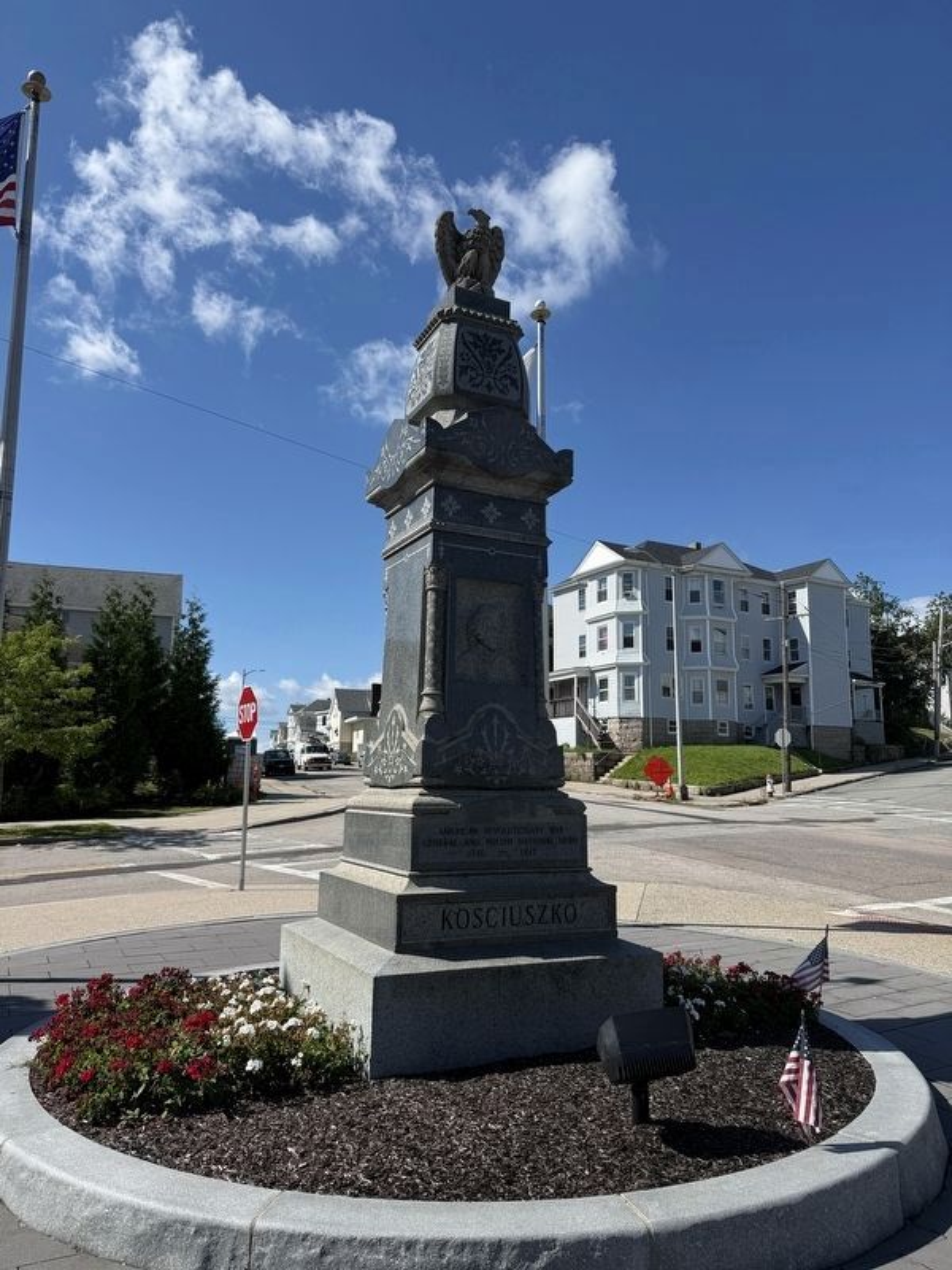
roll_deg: -2.2
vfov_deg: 71.6
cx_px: 476
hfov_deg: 56.8
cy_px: 635
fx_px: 880
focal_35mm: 24
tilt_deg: +12.4
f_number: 1.78
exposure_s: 1/5319
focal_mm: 6.76
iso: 80
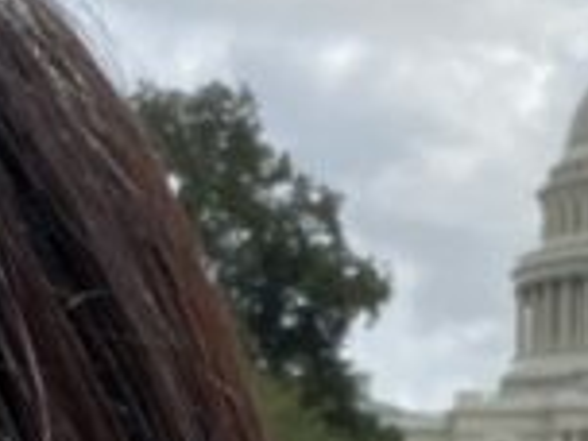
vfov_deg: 6.7
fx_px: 3652
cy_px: 903
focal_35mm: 215
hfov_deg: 9.2
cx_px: 112
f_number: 2.2
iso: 20
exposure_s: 1/474
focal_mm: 2.87
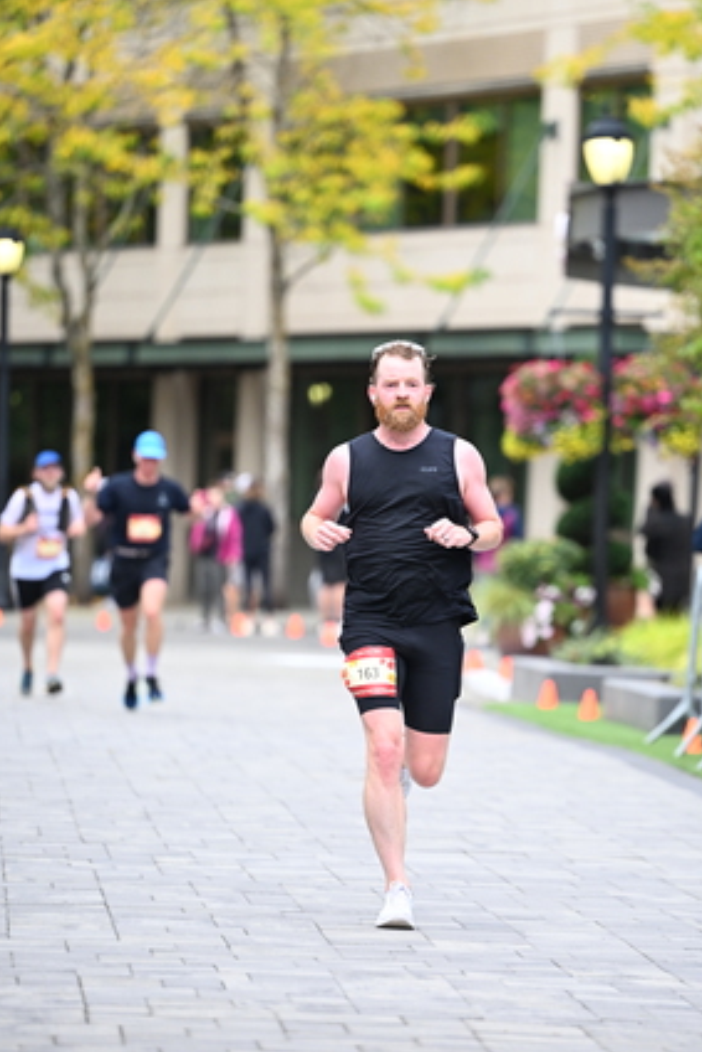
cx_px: 418
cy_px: 543
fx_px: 6254
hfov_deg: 6.4
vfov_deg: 9.6
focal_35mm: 214
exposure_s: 1/2000
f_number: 2.8
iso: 1000
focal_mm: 165
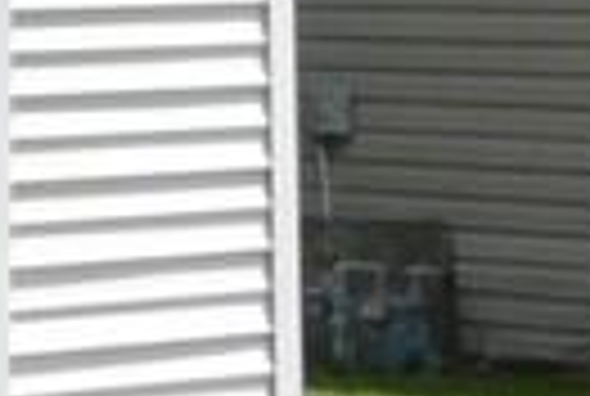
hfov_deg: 7.2
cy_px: -72
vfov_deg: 5.7
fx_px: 3992
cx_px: -1360
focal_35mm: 243
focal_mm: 5.3
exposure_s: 1/400
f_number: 6.4
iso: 125
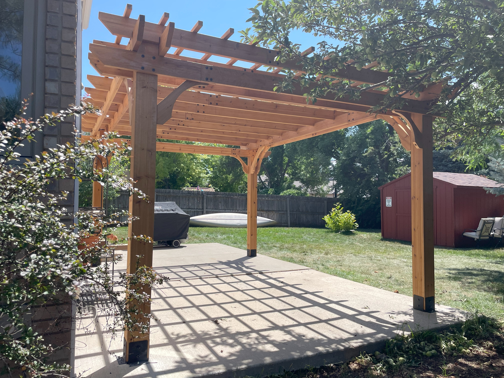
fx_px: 379
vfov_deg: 53.1
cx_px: 252
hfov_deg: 67.3
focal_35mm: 26
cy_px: 189
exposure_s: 1/2564
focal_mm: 4.2
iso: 32
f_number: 1.6
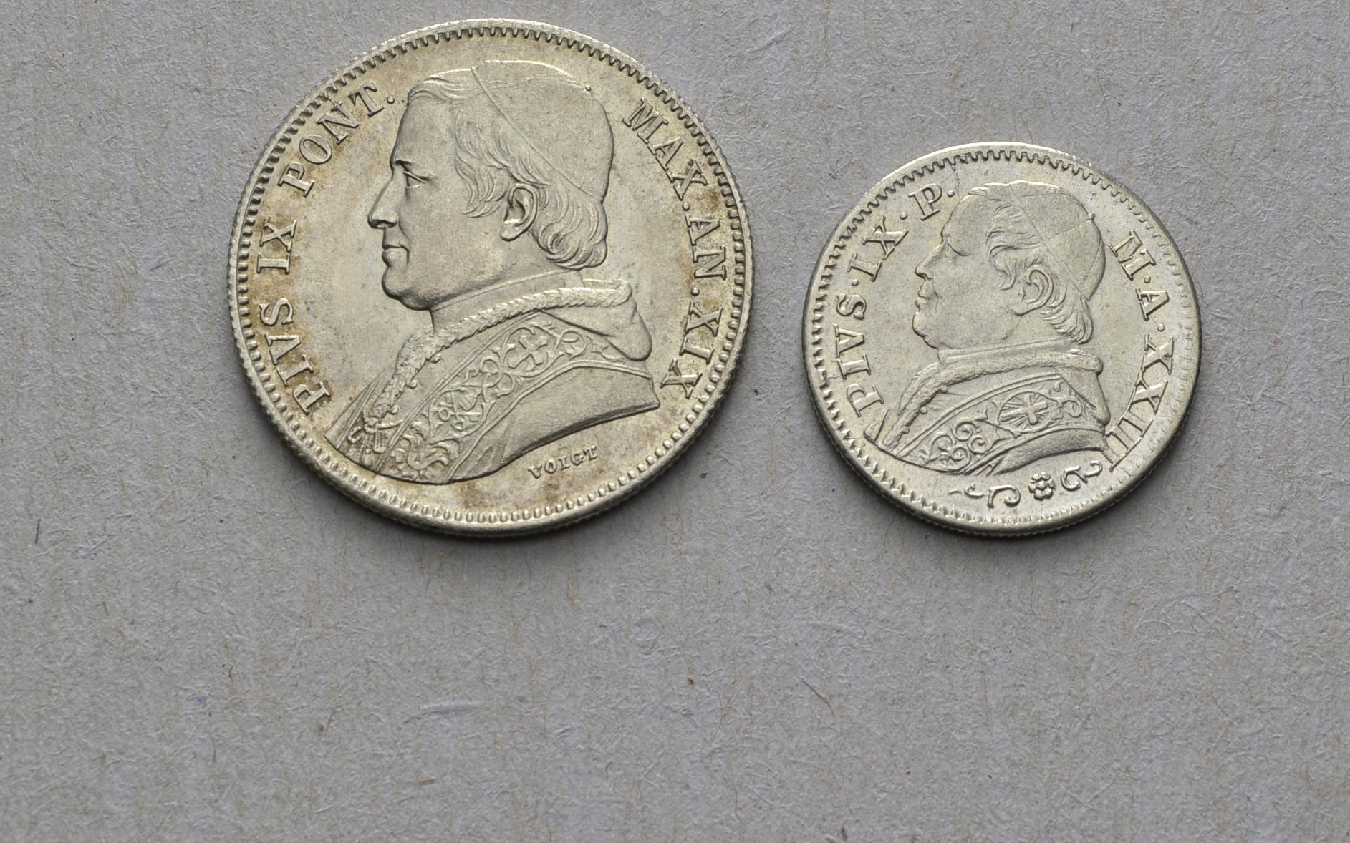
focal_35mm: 110
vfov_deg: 11.9
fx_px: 4035
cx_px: 728
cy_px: 291
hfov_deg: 19.0
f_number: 14
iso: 400
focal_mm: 55
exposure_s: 1/250
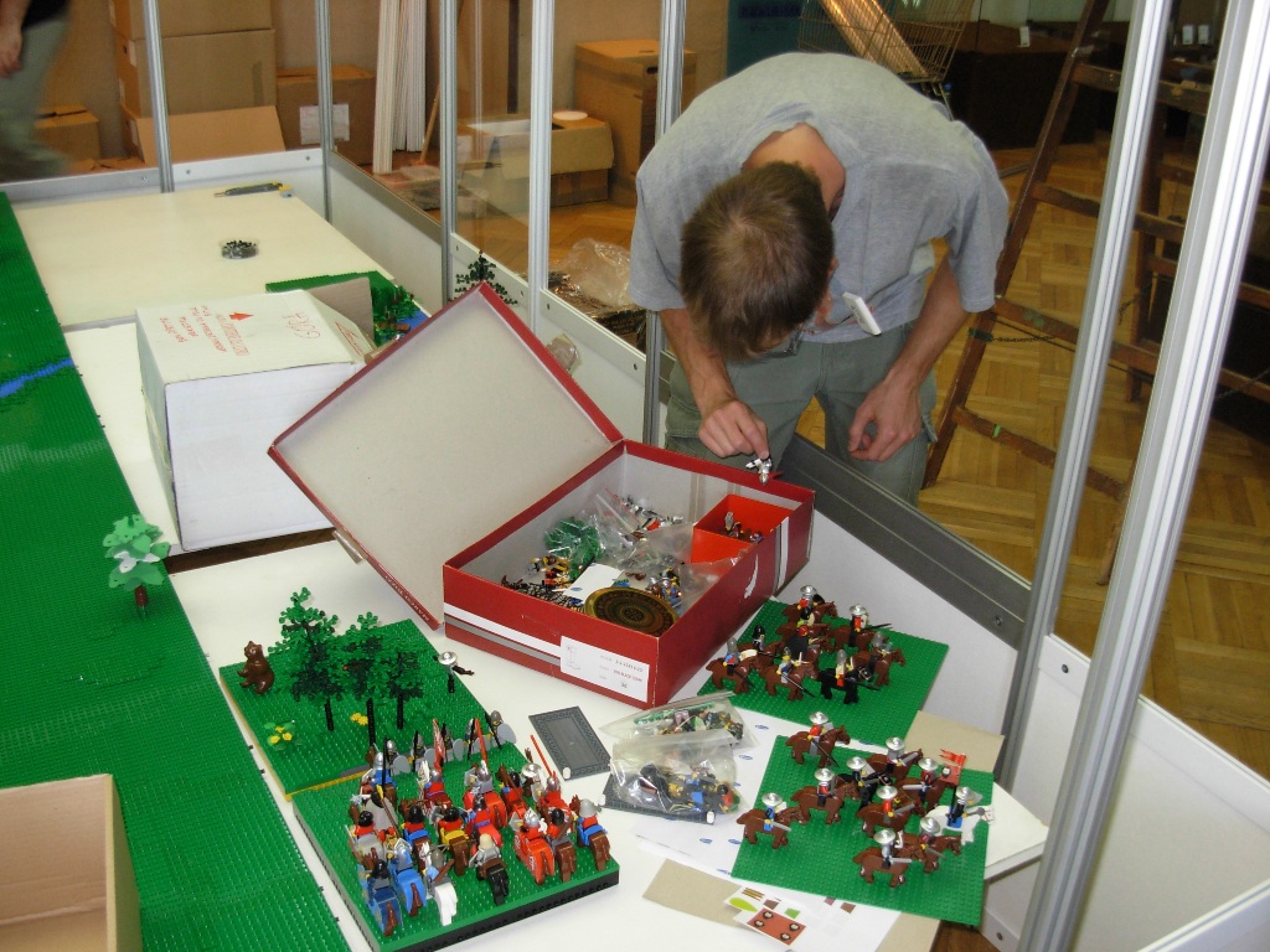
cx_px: 635
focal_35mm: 38
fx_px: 1394
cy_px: 476
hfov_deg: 49.0
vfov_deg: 37.7
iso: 200
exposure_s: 1/39.1
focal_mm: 6.3
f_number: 2.9
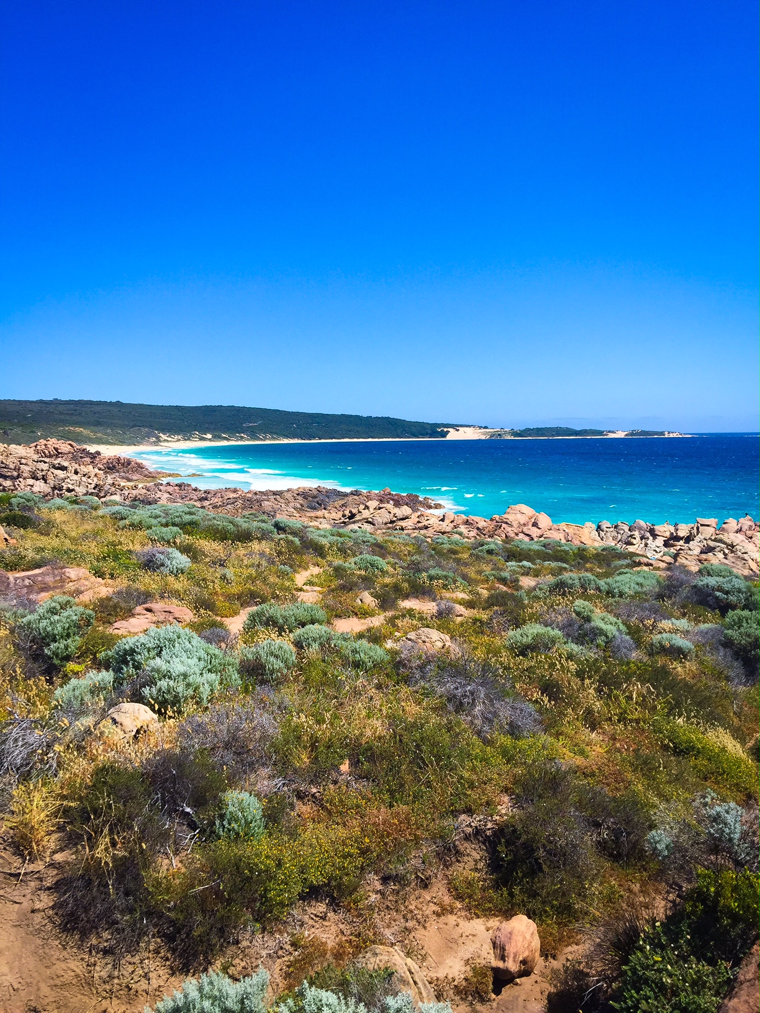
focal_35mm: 29
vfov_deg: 61.7
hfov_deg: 48.2
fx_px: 849
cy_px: 506
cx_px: 380
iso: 32
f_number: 2.2
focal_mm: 4.15
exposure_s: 1/2083
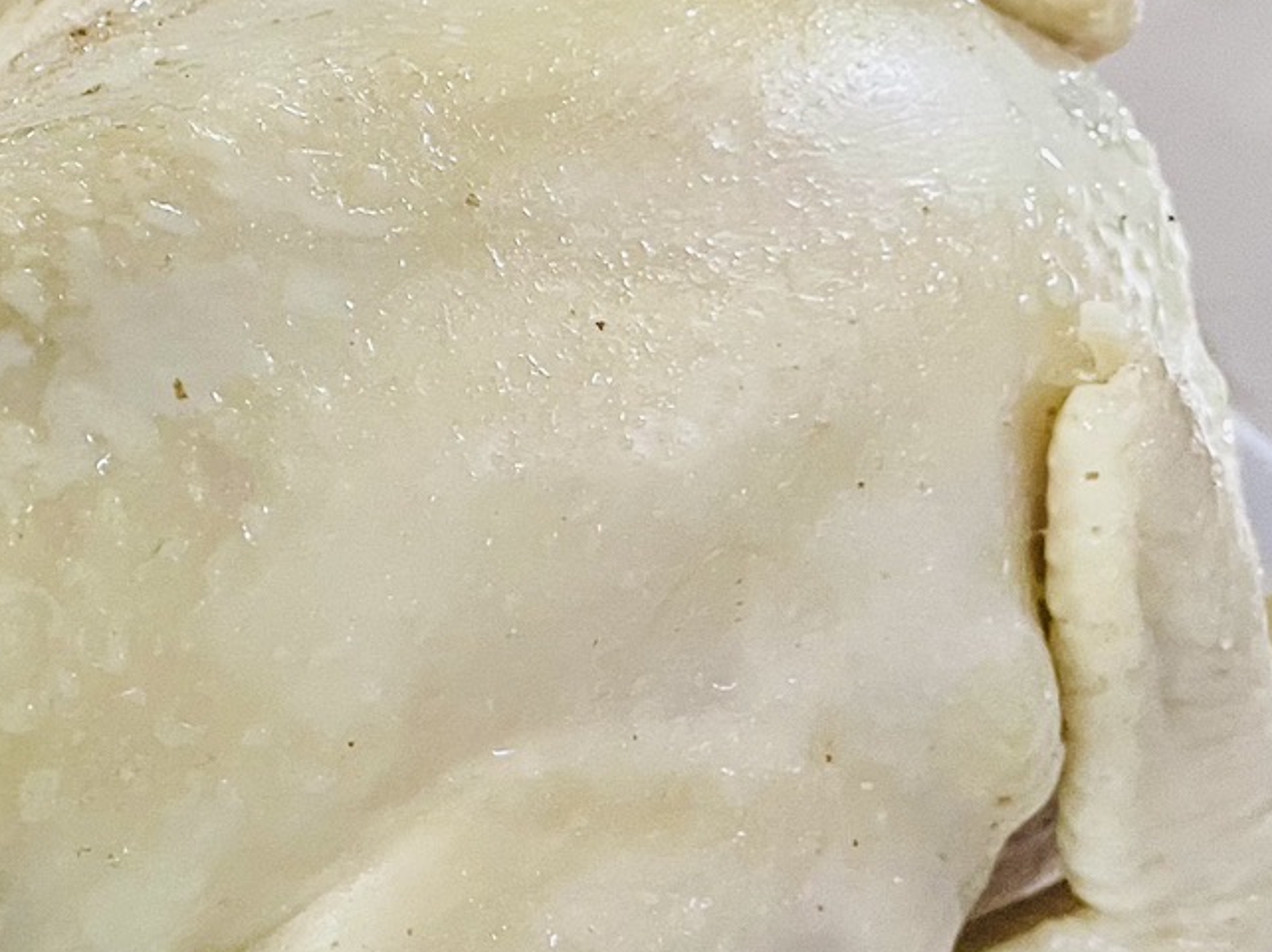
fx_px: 2975
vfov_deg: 18.2
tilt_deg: -44.3
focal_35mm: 81
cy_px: 614
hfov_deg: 20.3
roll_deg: +0.7
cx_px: -693
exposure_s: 1/50
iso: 200
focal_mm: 4.2
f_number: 1.6
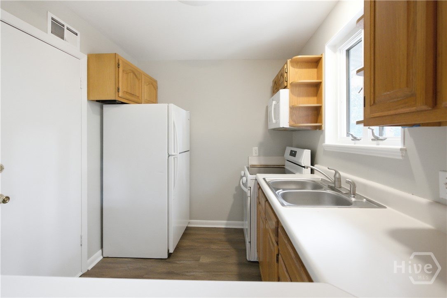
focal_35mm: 16
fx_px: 199
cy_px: 149
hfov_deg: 96.7
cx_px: 224
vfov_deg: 73.8
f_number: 4
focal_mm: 16
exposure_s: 1/125
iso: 4000
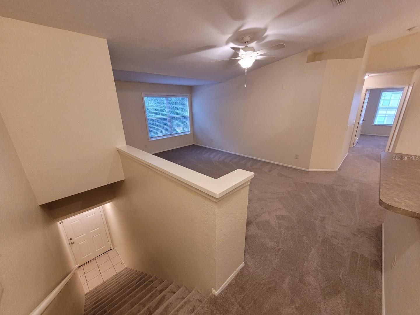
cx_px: 210
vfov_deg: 89.9
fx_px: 158
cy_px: 158
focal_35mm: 13
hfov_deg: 106.2
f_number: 2.2
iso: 400
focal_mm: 1.74
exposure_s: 1/60
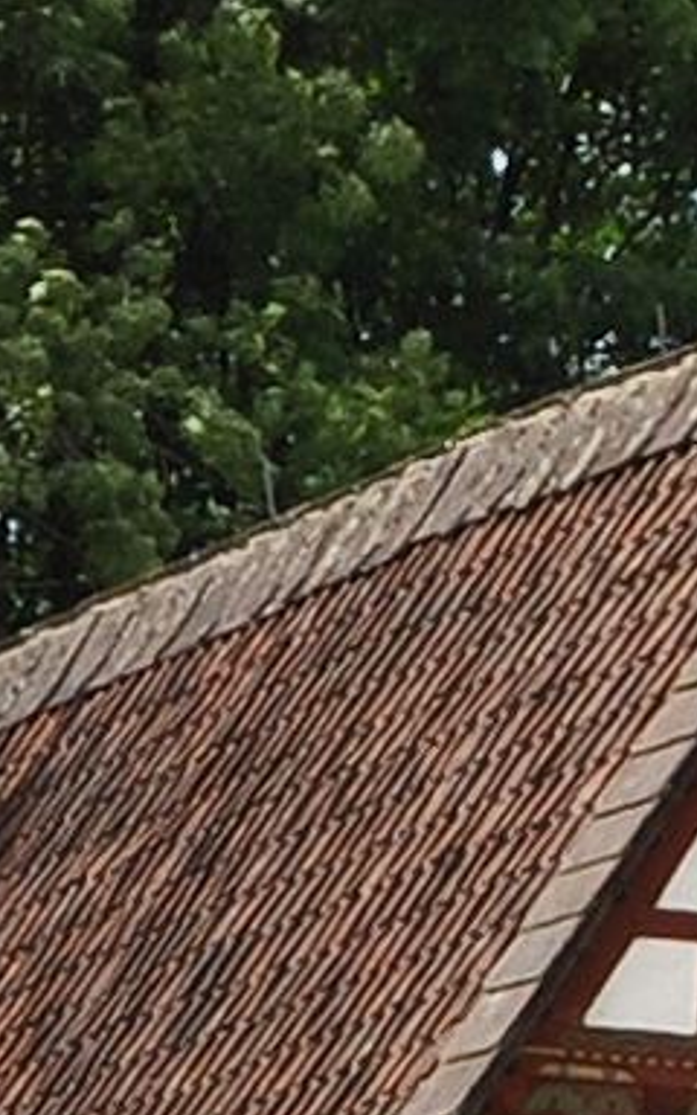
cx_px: 2018
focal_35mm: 409
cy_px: 1156
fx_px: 12431
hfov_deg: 3.2
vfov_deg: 5.1
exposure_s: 1/320
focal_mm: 24
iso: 200
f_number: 9
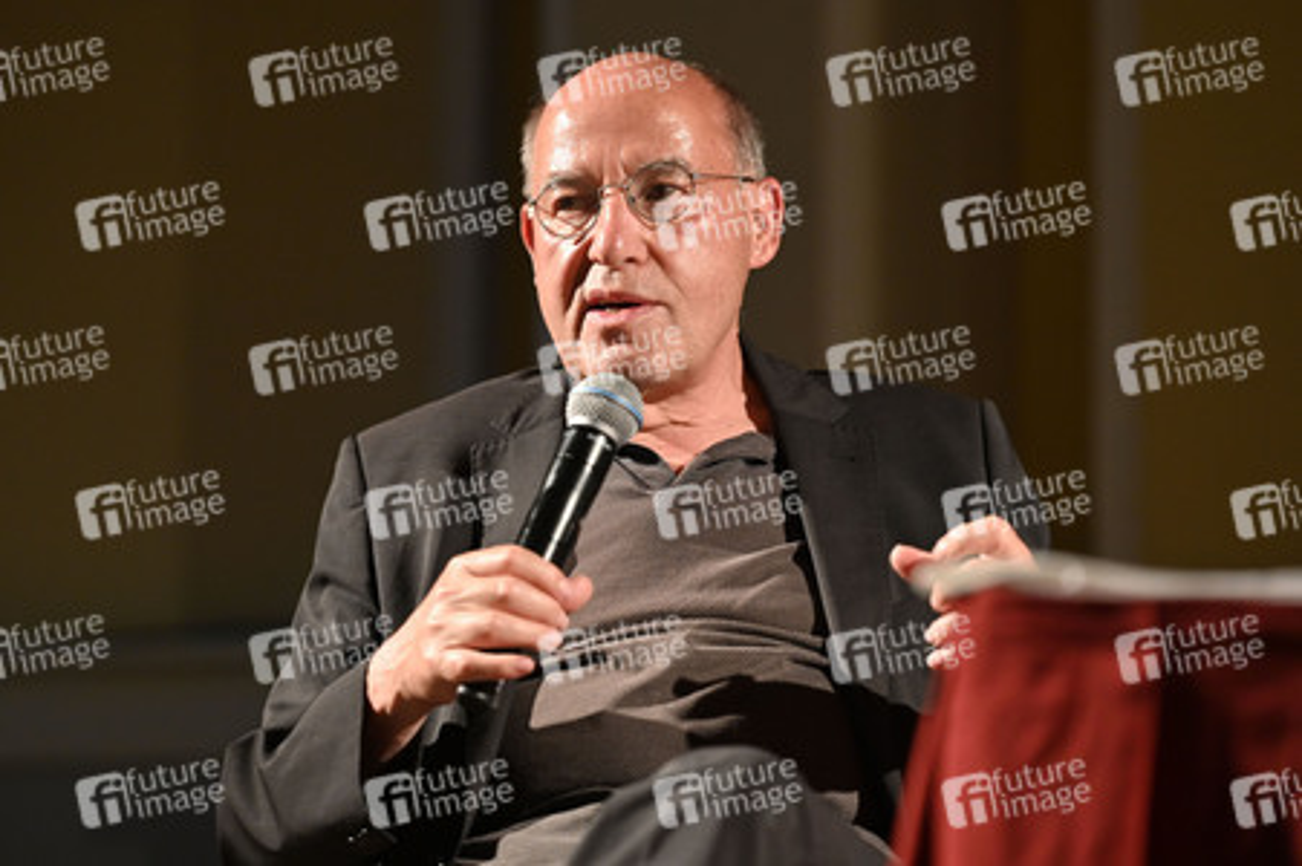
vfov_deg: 9.4
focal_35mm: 145
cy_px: 433
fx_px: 5240
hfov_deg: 14.2
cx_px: 651
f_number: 2.8
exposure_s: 1/160
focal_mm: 145
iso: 3200
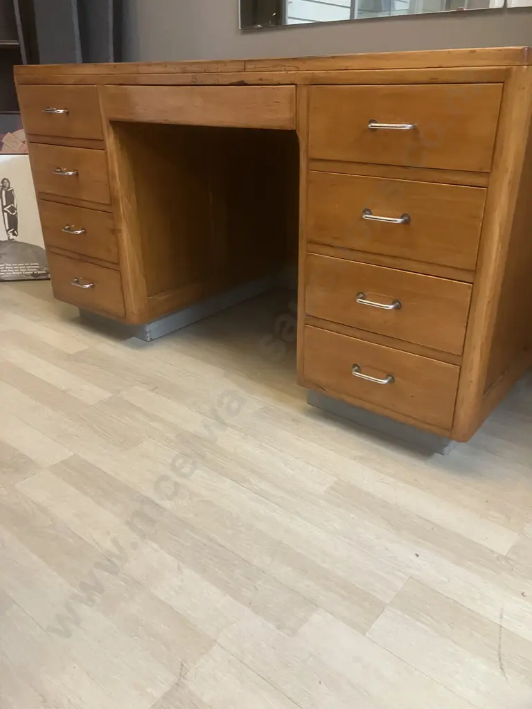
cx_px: 266
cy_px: 354
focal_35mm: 28
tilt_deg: -23.1
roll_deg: +0.0
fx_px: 574
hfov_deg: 49.7
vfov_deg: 63.4
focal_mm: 3.99
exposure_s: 1/50
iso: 250
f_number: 1.8
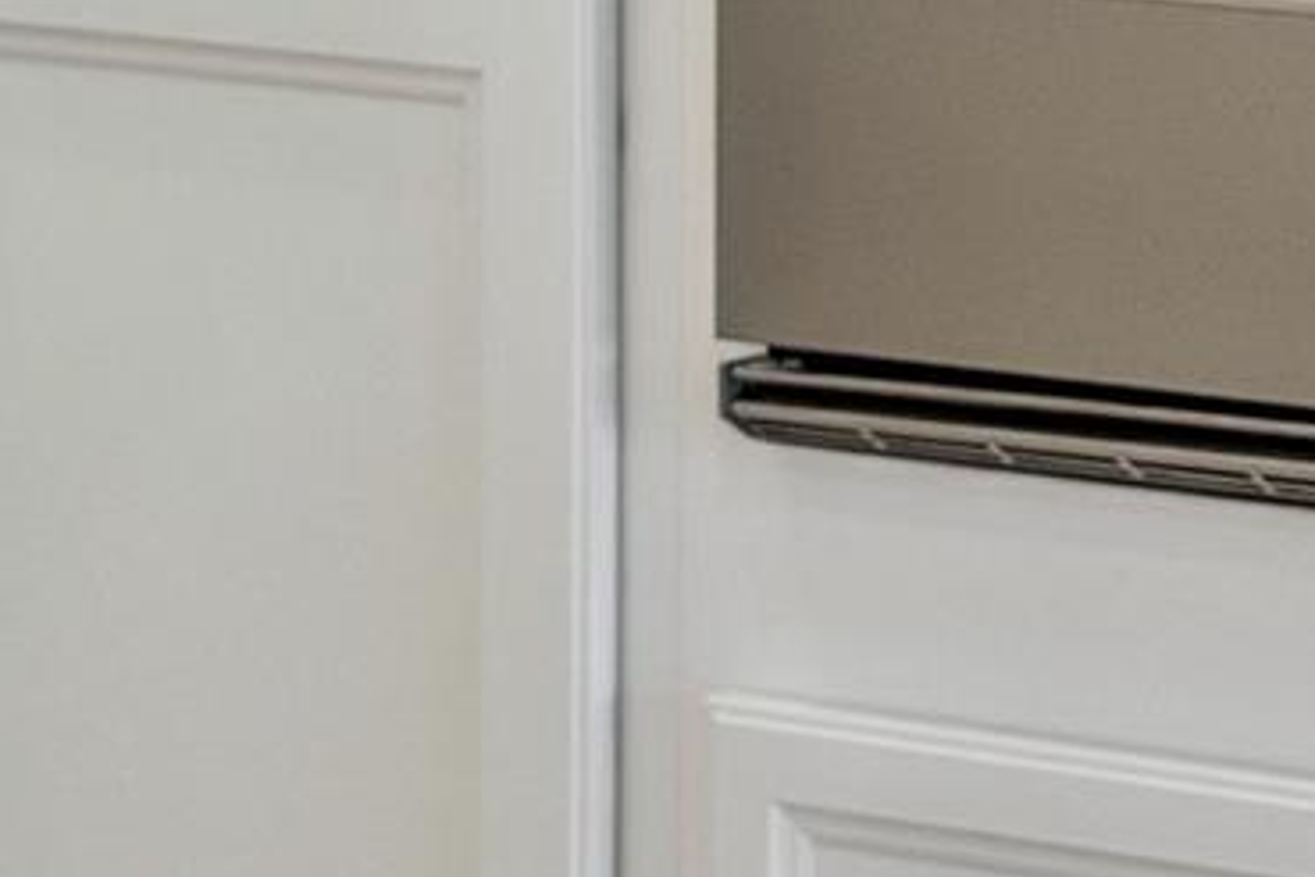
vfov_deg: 6.1
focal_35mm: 217
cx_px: 1678
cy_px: -1009
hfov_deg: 9.3
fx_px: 7926
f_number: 2.8
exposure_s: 1/320
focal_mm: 50
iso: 400
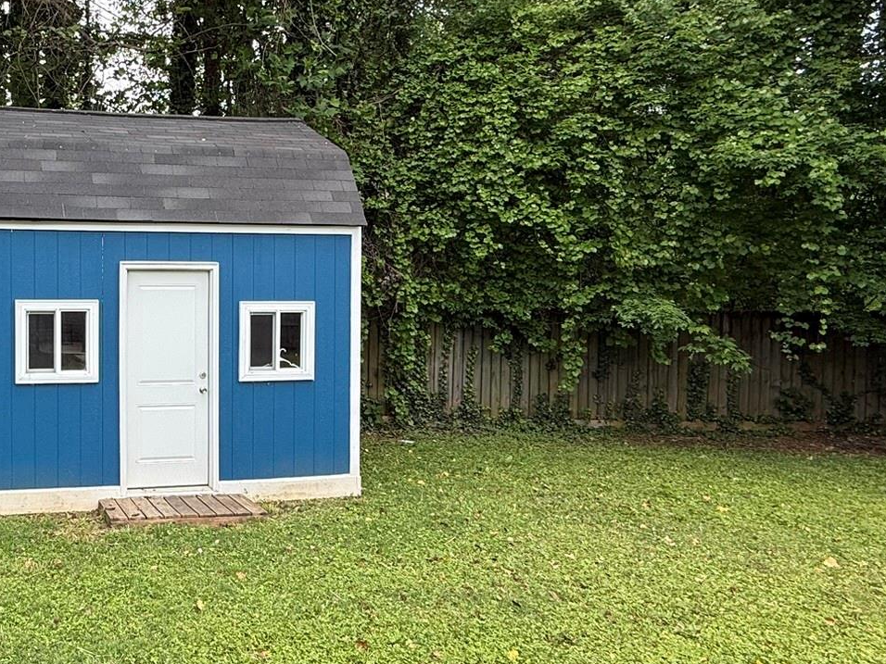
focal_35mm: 30
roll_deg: +1.5
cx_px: 128
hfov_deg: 54.1
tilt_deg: -1.8
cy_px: 320
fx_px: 768
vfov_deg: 46.8
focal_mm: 2.22
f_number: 2.2
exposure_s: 1/346
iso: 50
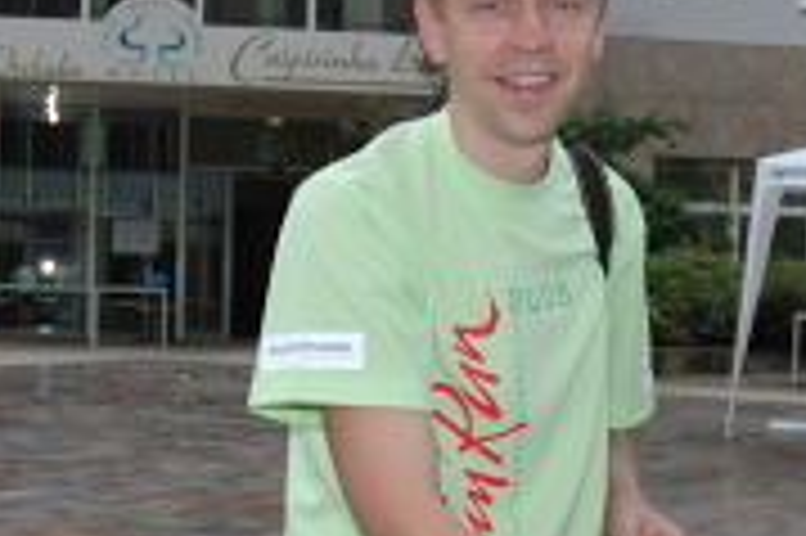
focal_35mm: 85
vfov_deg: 16.0
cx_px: 540
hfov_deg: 23.8
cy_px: 241
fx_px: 1901
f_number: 4.8
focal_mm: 18
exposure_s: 1/90
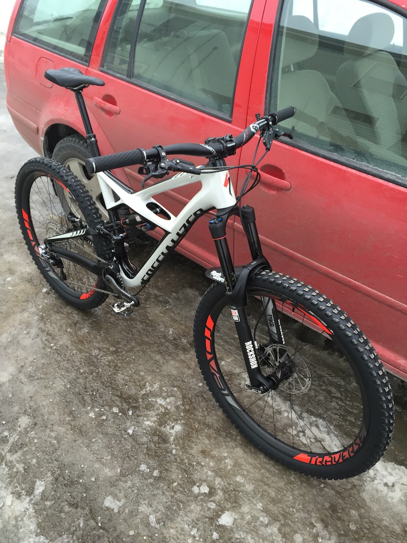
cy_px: 272
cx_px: 204
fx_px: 455
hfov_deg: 48.2
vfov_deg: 61.7
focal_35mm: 29
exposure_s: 1/30
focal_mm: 4.15
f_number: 2.2
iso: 32
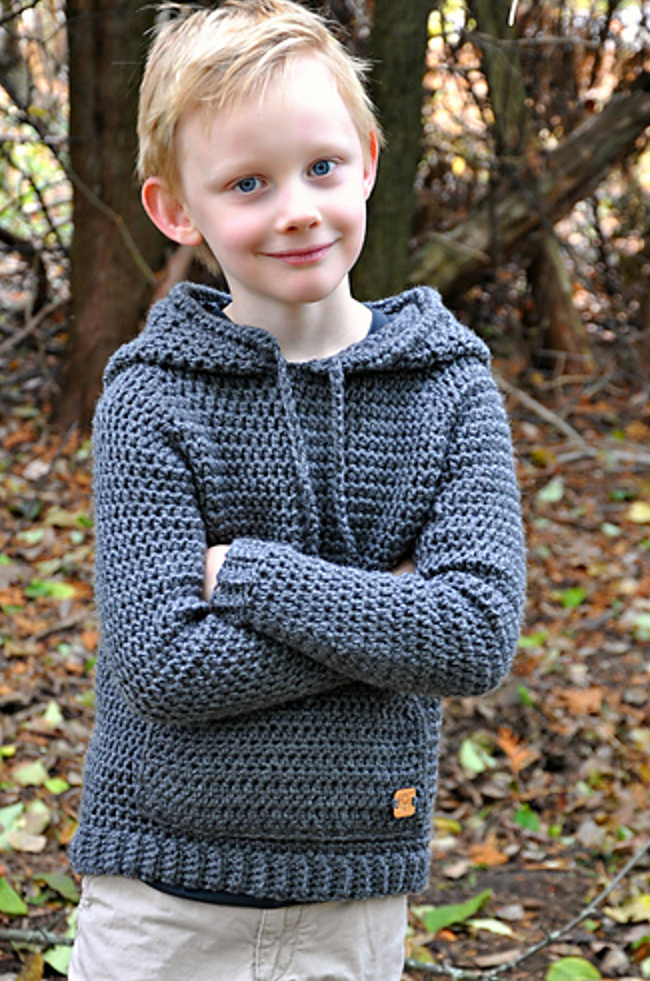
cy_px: 551
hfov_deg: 13.9
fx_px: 2663
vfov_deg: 20.8
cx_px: 297
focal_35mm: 98
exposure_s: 1/30
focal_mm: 50
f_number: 5.6
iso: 400
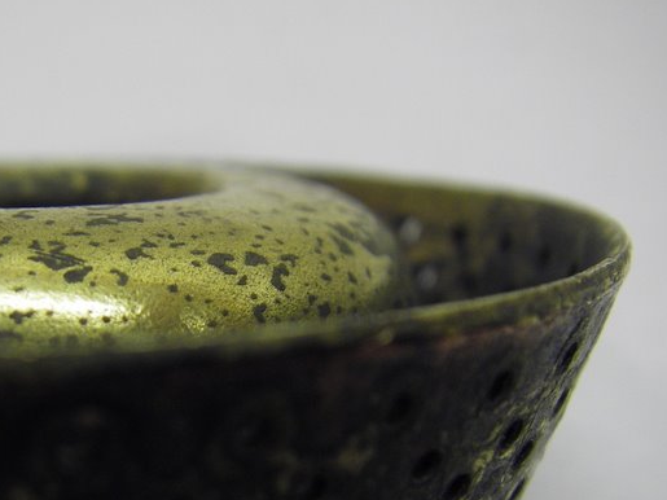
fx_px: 1137
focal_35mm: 59
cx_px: 266
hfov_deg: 32.6
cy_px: 352
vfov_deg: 24.6
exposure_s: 1/30
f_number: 3.3
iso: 64
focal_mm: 6.3
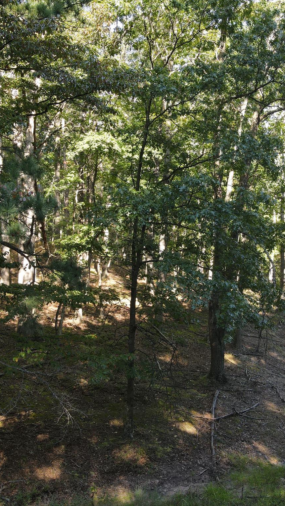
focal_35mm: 35
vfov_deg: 56.6
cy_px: 254
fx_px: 470
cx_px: 157
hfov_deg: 33.7
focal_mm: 4.5
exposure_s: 1/60
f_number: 2.8
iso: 110
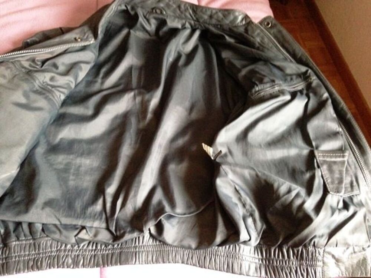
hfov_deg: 55.4
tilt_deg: -57.1
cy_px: 139
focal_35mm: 33
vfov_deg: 42.9
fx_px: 354
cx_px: 186
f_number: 2.4
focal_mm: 4.12
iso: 640
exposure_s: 1/15
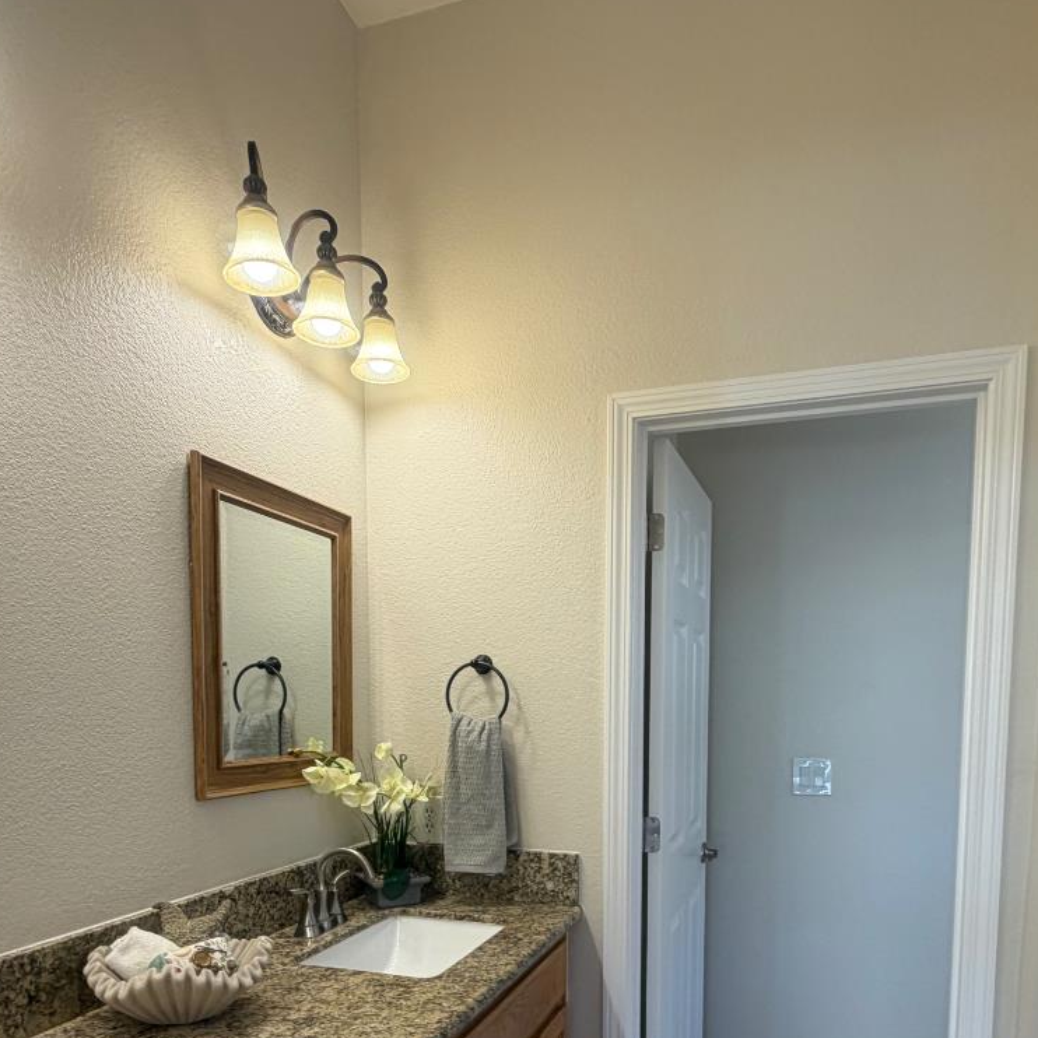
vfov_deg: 59.8
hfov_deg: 62.9
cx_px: 537
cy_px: 770
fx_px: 848
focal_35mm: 25
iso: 100
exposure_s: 1/120
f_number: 2.2
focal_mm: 2.22
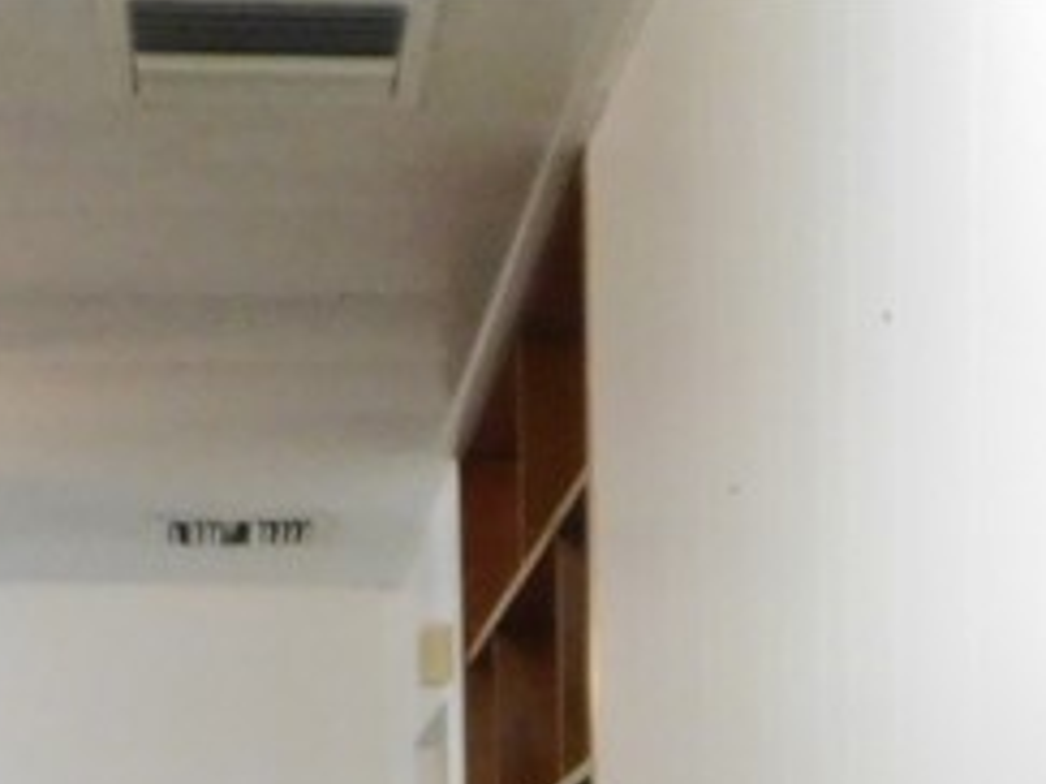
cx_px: 689
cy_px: 1637
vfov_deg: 13.0
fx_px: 2930
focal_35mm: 97
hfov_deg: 20.2
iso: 400
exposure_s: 1/30
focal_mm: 4
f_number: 3
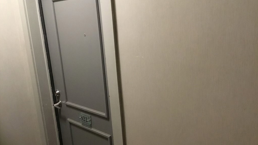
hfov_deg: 58.0
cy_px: 72
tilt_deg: -13.5
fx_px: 233
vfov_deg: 34.6
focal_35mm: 34
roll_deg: +4.5
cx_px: 129
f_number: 2.4
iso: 320
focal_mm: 3.3
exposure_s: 1/15
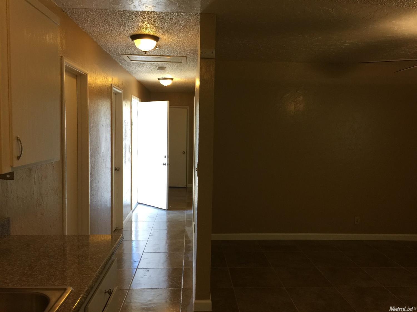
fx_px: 349
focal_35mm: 29
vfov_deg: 48.2
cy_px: 156
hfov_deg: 61.7
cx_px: 208
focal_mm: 4.15
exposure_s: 1/30
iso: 40
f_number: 2.2
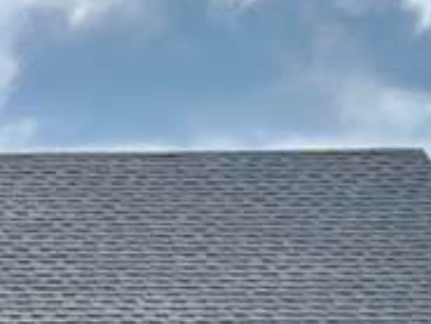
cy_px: 575
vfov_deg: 7.9
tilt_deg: +2.0
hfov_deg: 10.0
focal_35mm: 181
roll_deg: -0.2
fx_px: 2254
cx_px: -487
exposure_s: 1/2841
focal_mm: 5.7
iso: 50
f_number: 1.5
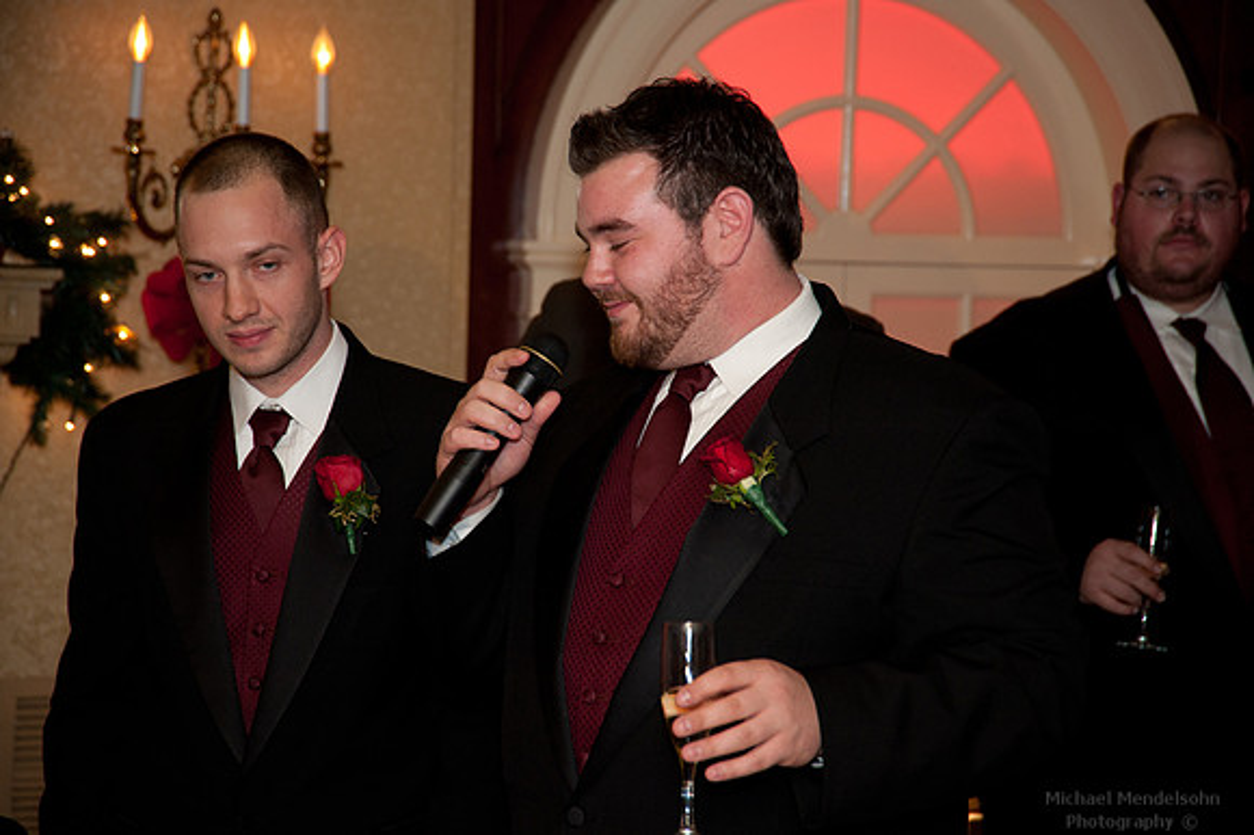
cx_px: 627
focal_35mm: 120
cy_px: 418
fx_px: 4177
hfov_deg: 17.1
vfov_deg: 11.4
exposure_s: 1/60
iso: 1250
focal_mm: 120
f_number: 5.6
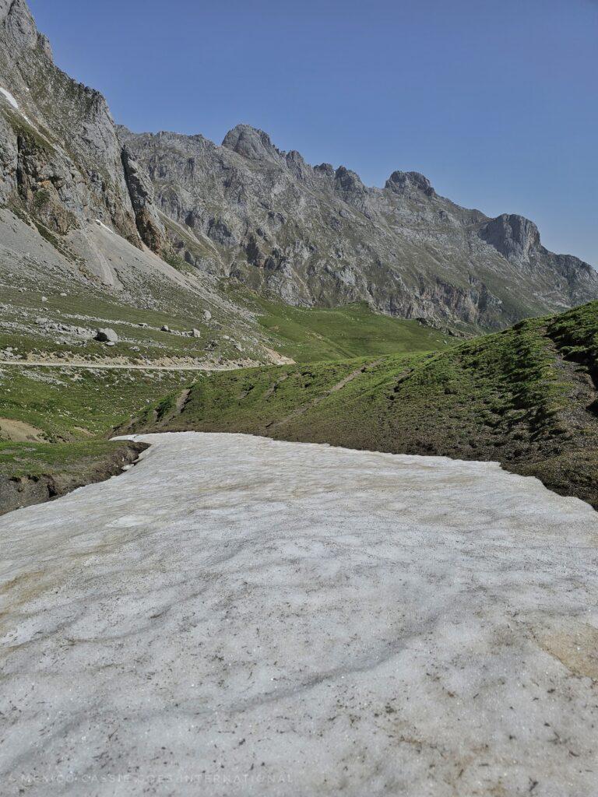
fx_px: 530
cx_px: 299
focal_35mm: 23
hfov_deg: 58.9
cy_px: 398
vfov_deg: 73.9
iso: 12
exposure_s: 1/1889
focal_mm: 6.3
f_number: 1.7
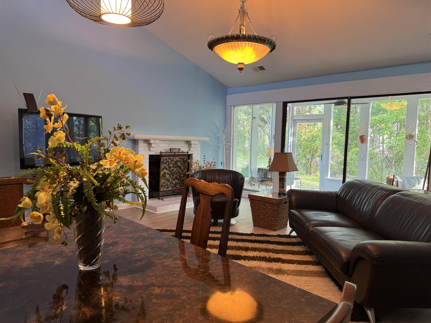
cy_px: 162
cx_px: 216
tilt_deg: -5.4
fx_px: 299
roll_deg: -1.3
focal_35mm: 24
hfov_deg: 71.6
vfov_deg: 56.8
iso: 200
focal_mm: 6.76
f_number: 1.78
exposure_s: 1/60
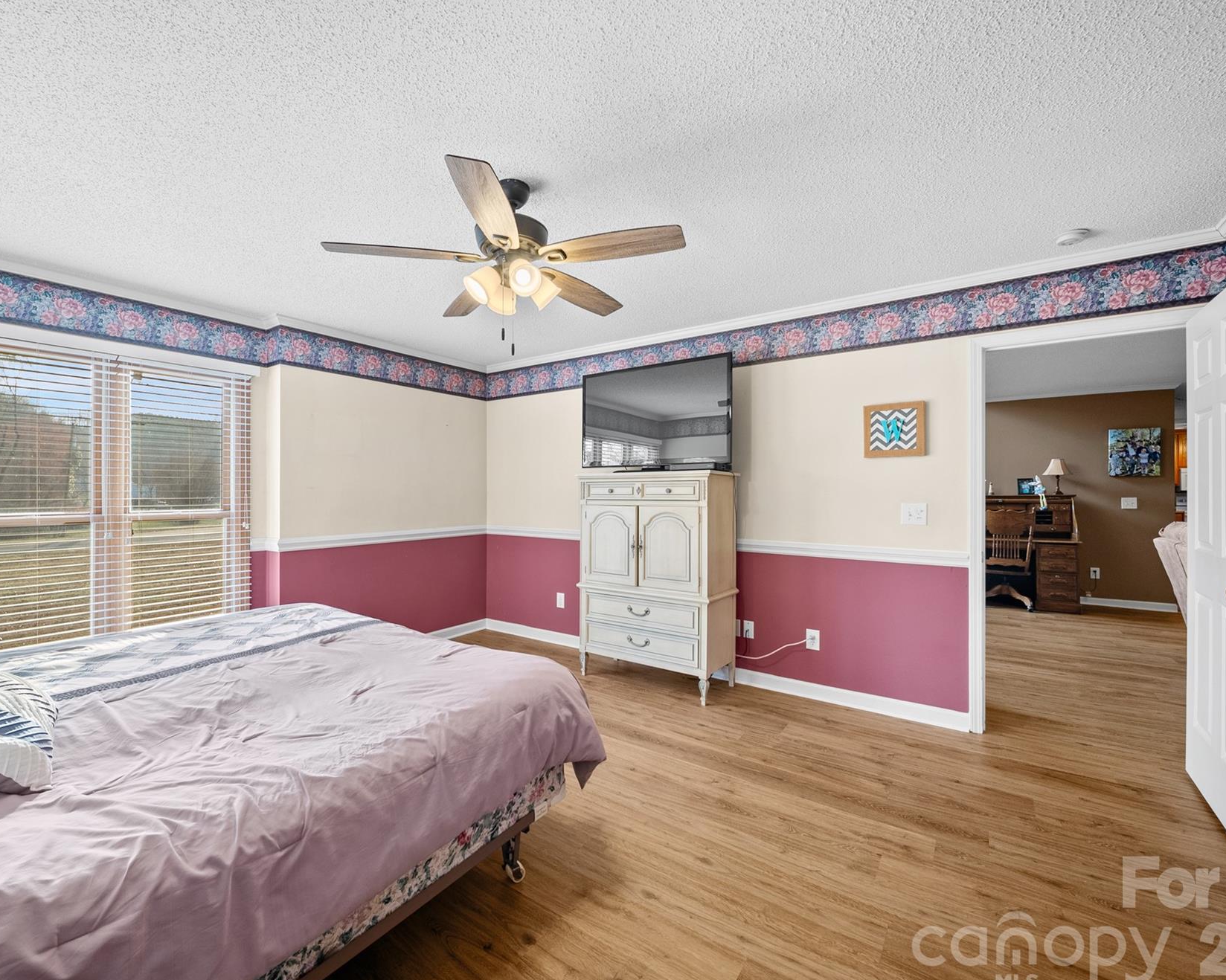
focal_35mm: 14
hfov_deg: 100.7
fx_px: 508
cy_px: 494
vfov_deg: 88.0
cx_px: 598
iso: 250
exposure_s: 1/5
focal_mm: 12
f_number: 9
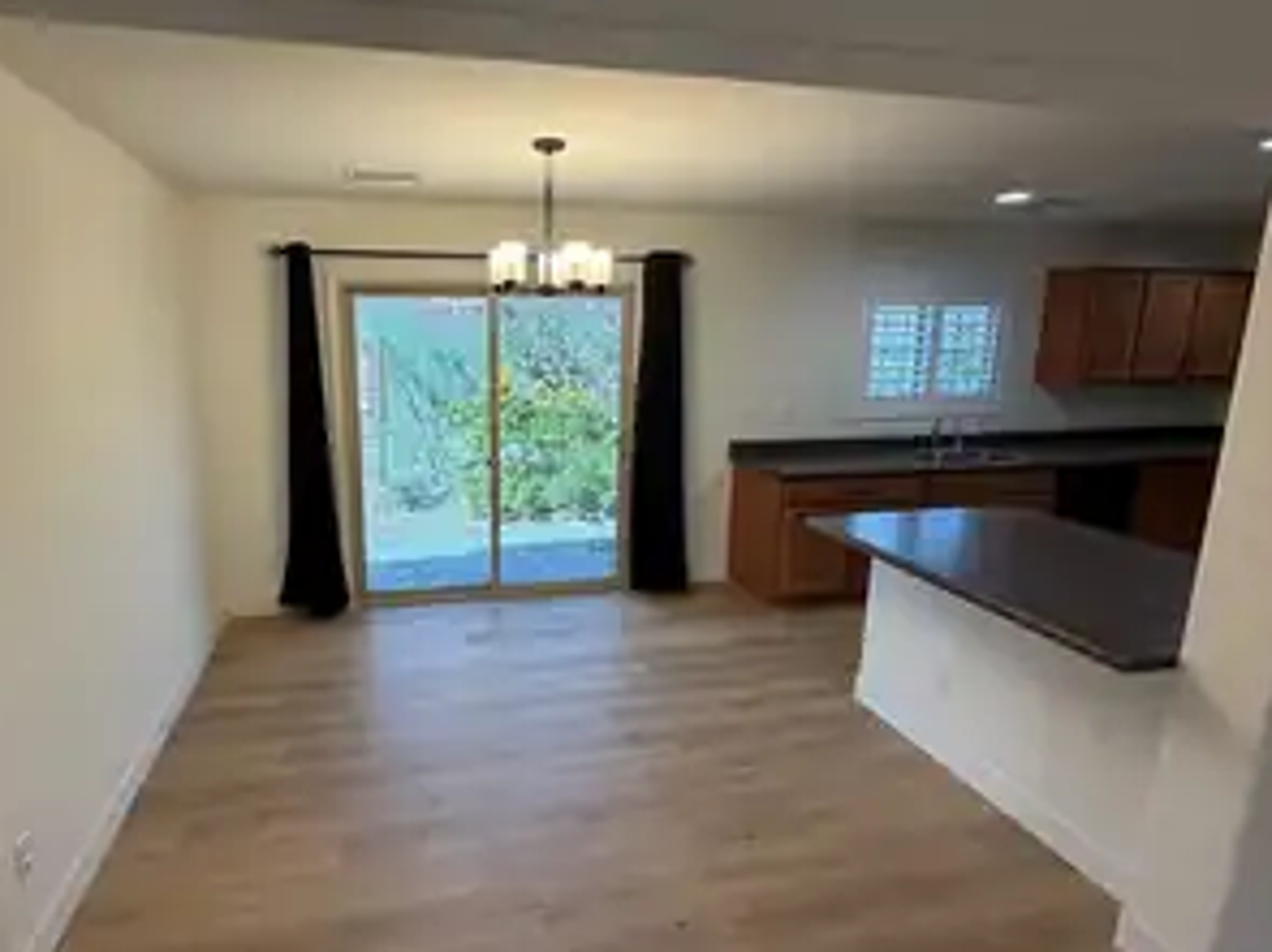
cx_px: 535
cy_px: 461
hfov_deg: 84.0
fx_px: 698
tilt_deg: -11.0
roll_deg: -0.1
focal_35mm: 19
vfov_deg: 68.6
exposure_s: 1/120
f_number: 2.2
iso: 160
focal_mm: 2.22
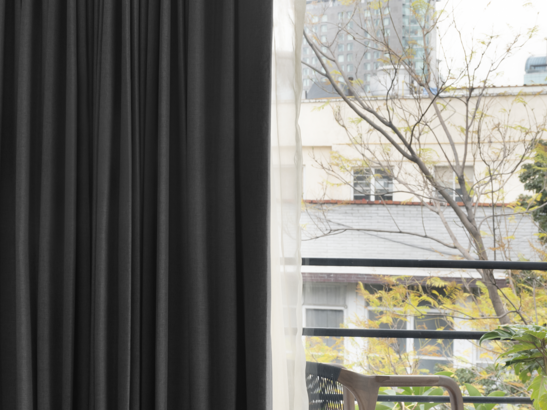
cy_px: 248
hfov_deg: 21.9
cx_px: -47
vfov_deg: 17.3
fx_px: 1343
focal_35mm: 85
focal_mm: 45
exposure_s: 2.5
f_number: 11
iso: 400
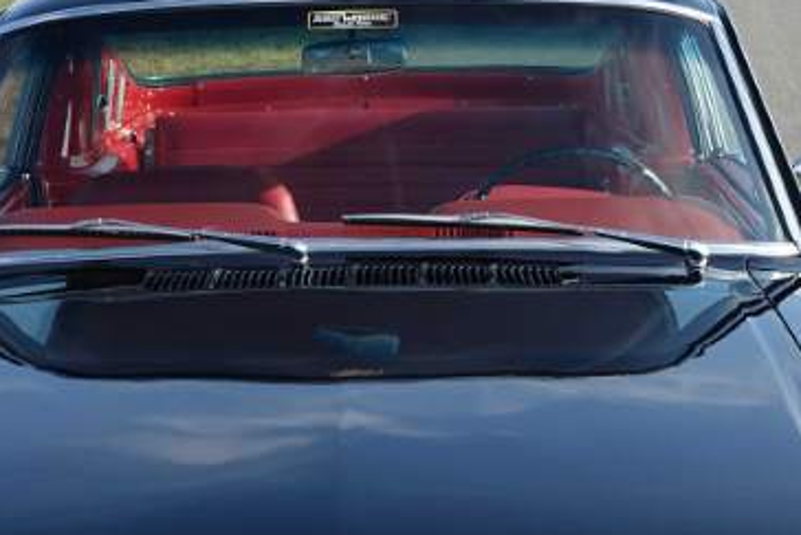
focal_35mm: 98
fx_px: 2181
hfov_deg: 20.8
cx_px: 312
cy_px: 517
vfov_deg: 13.8
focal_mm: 11.45
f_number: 4
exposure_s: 1/400
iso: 125
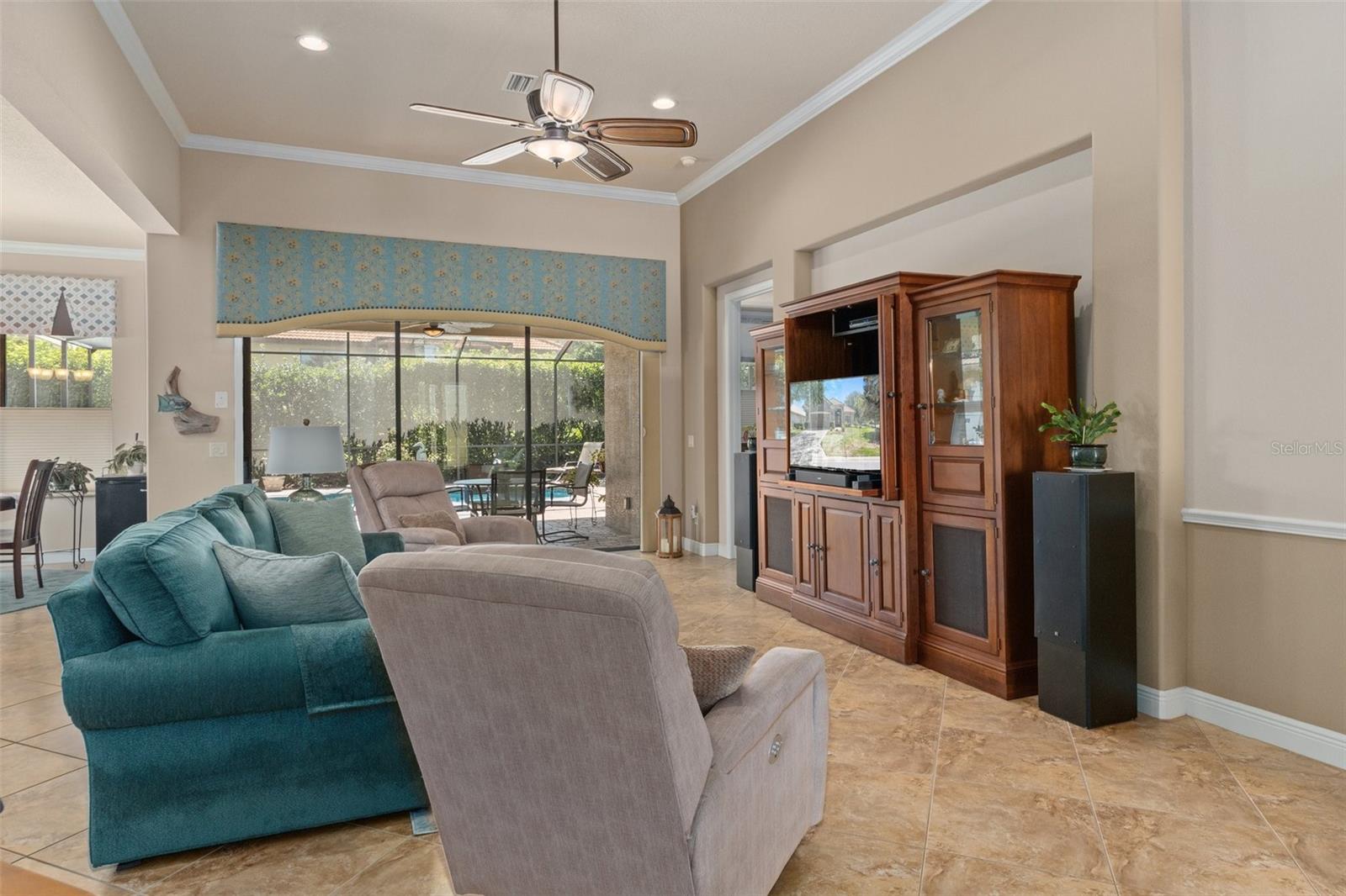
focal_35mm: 20
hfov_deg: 85.4
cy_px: 448
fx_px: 729
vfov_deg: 63.2
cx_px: 673
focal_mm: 13
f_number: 8
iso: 800
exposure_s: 1/5
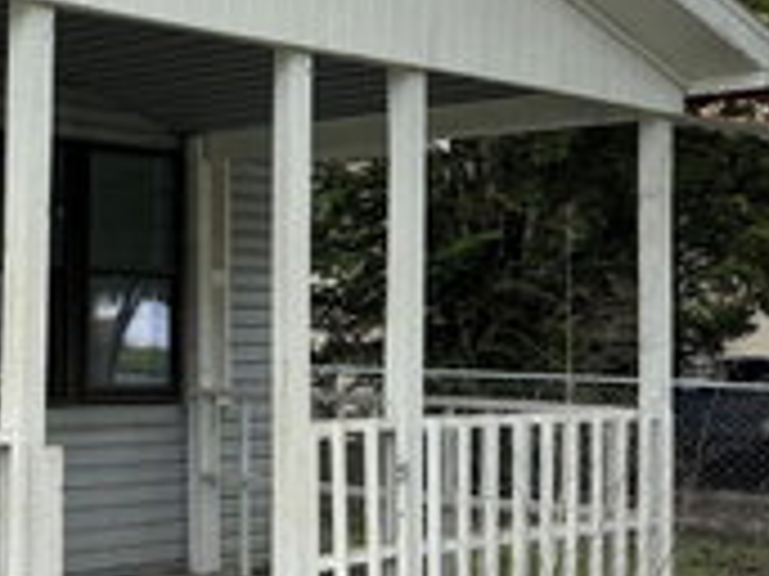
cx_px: -148
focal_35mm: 72
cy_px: 266
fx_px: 1598
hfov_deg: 24.5
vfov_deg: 20.4
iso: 100
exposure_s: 1/1770
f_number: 1.78
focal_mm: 6.76
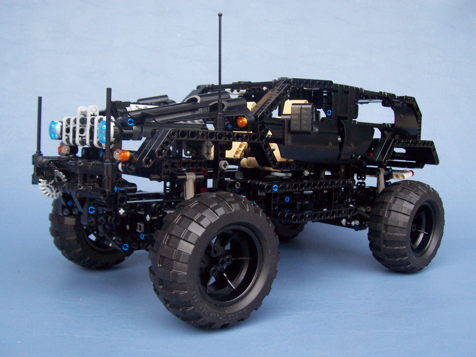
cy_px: 178
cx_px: 238
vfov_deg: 38.7
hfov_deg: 50.1
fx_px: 509
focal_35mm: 37
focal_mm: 5.6
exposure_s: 1/8
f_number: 2.8
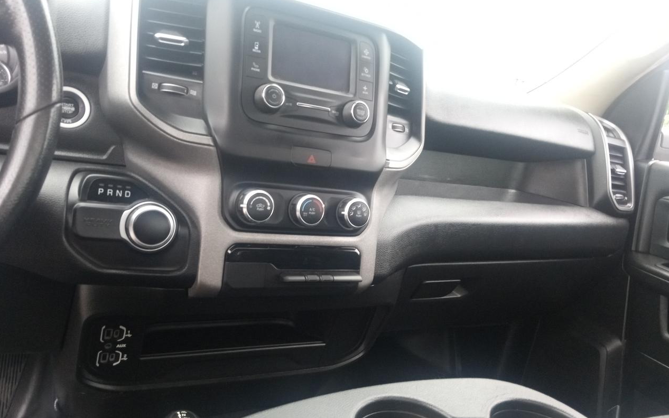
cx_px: 336
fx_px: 547
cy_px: 215
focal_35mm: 30
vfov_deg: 41.8
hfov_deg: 62.9
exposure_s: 1/60.2
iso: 320
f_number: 2.2
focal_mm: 3.71
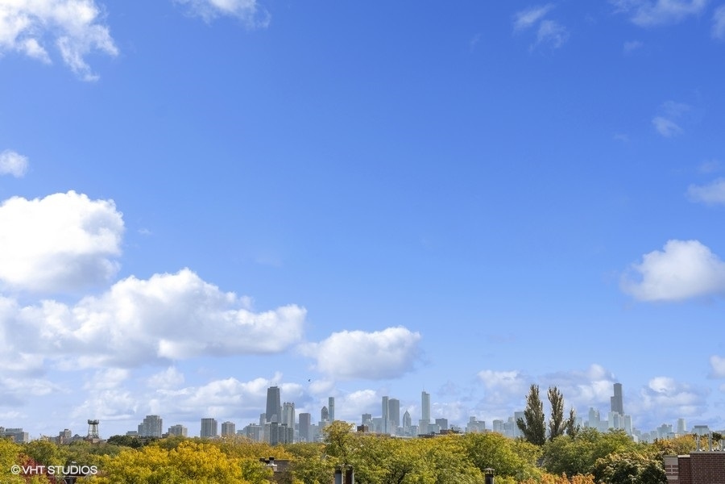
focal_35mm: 52
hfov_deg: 38.2
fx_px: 1047
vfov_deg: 26.0
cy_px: 242
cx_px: 362
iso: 320
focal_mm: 35
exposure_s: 1/1250
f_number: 9
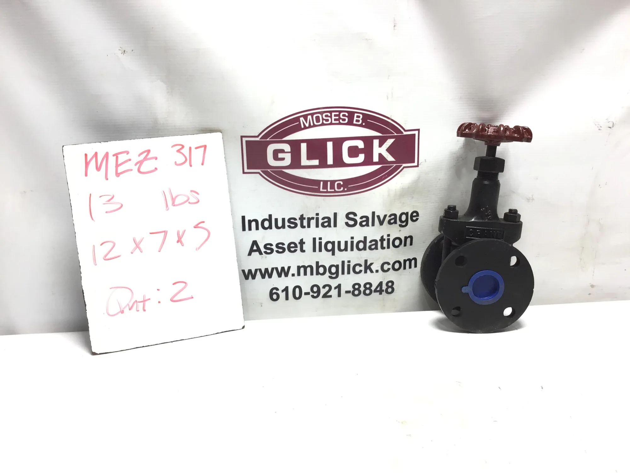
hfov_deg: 58.4
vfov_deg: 45.4
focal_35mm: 31
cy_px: 236
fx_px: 564
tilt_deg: -19.5
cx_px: 315
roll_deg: +1.5
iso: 40
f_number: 2.4
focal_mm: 3.3
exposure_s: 1/120
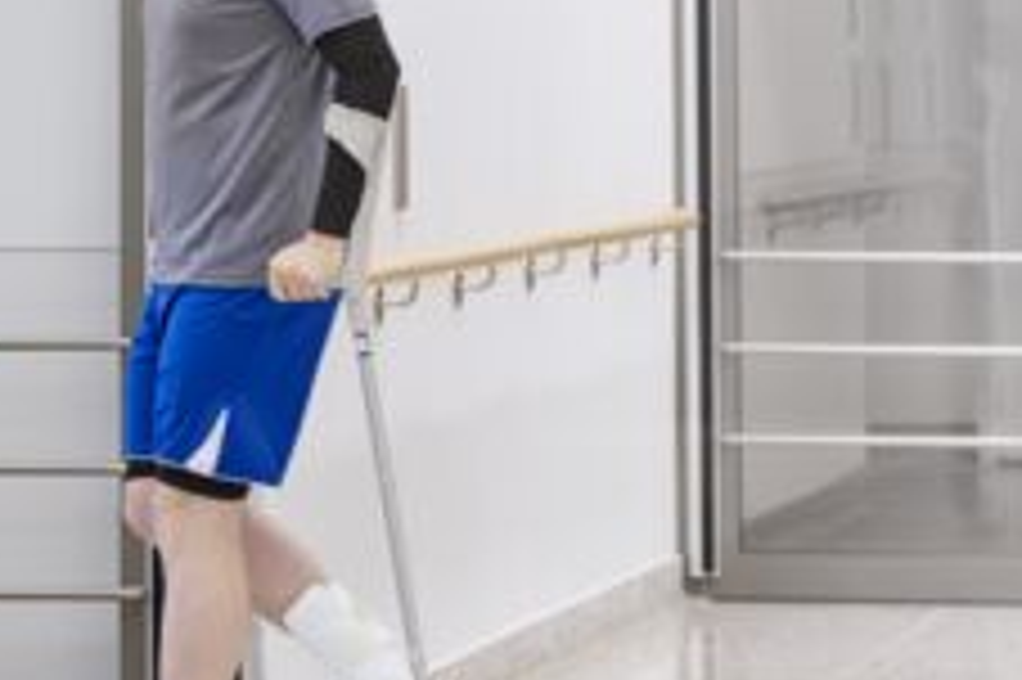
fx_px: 8198
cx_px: 182
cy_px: 38
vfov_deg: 4.7
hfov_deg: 7.1
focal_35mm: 289
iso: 320
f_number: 4
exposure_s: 1/125
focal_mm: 89
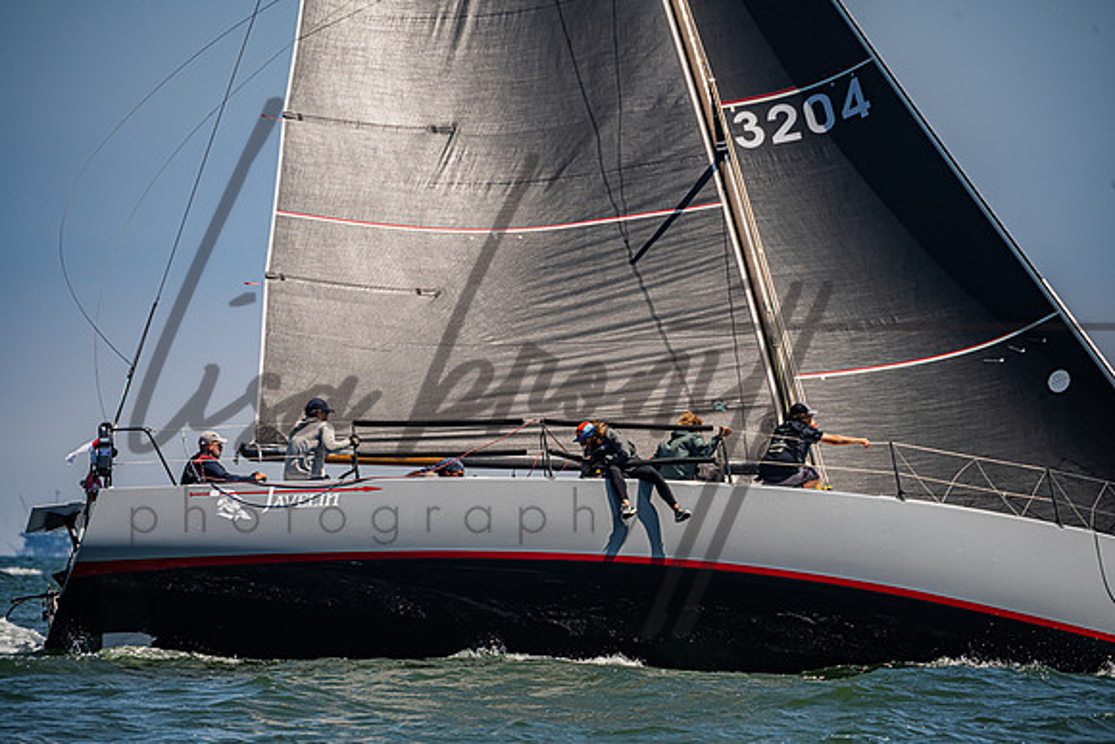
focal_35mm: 324
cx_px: 558
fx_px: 10037
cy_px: 372
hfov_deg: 6.4
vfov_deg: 4.2
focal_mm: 320
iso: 400
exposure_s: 1/1600
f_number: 8
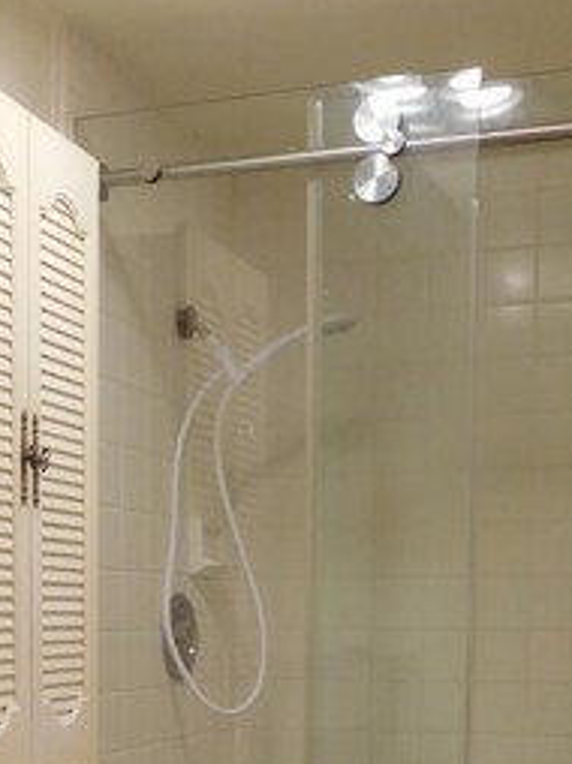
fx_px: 1390
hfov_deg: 23.2
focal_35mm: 63
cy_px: 803
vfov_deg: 28.4
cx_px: 208
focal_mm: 4.5
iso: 160
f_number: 3.4
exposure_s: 1/30
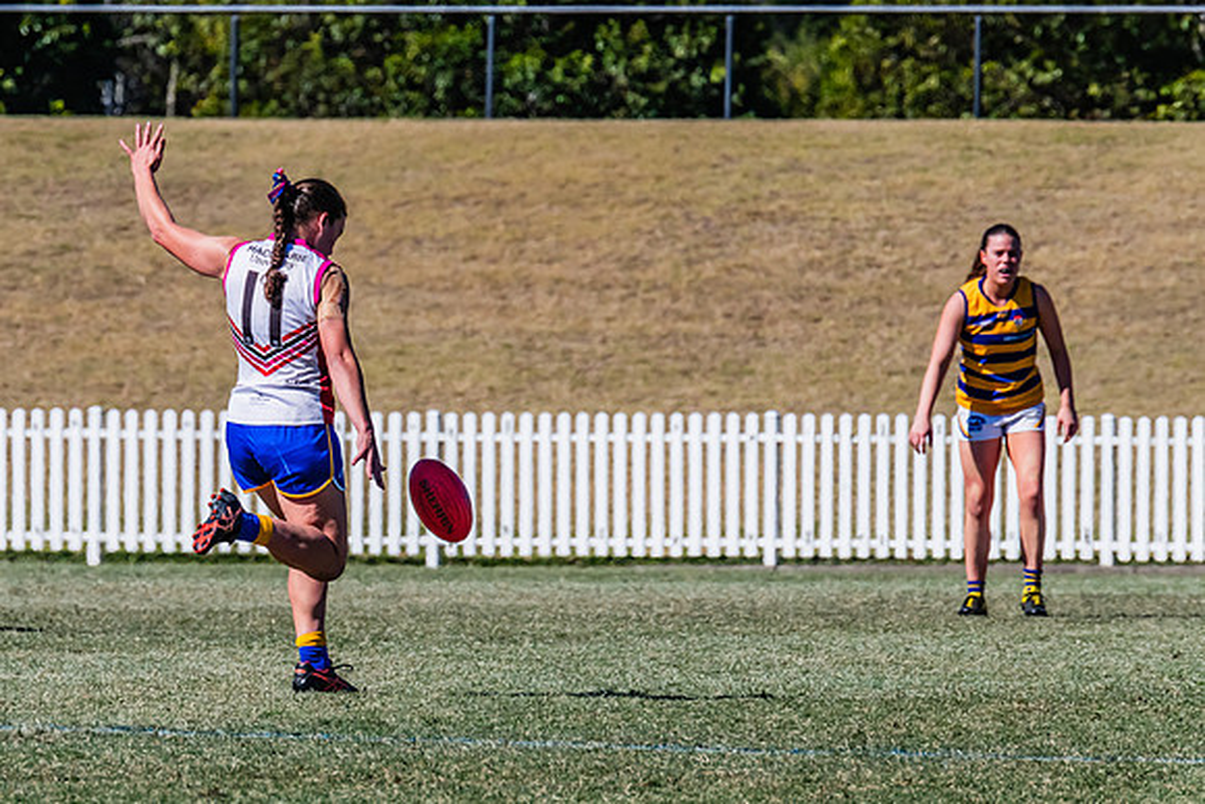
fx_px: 20304
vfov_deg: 2.3
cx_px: 337
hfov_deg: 3.4
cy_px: 355
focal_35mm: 606
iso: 800
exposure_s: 1/1600
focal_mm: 420
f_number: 14
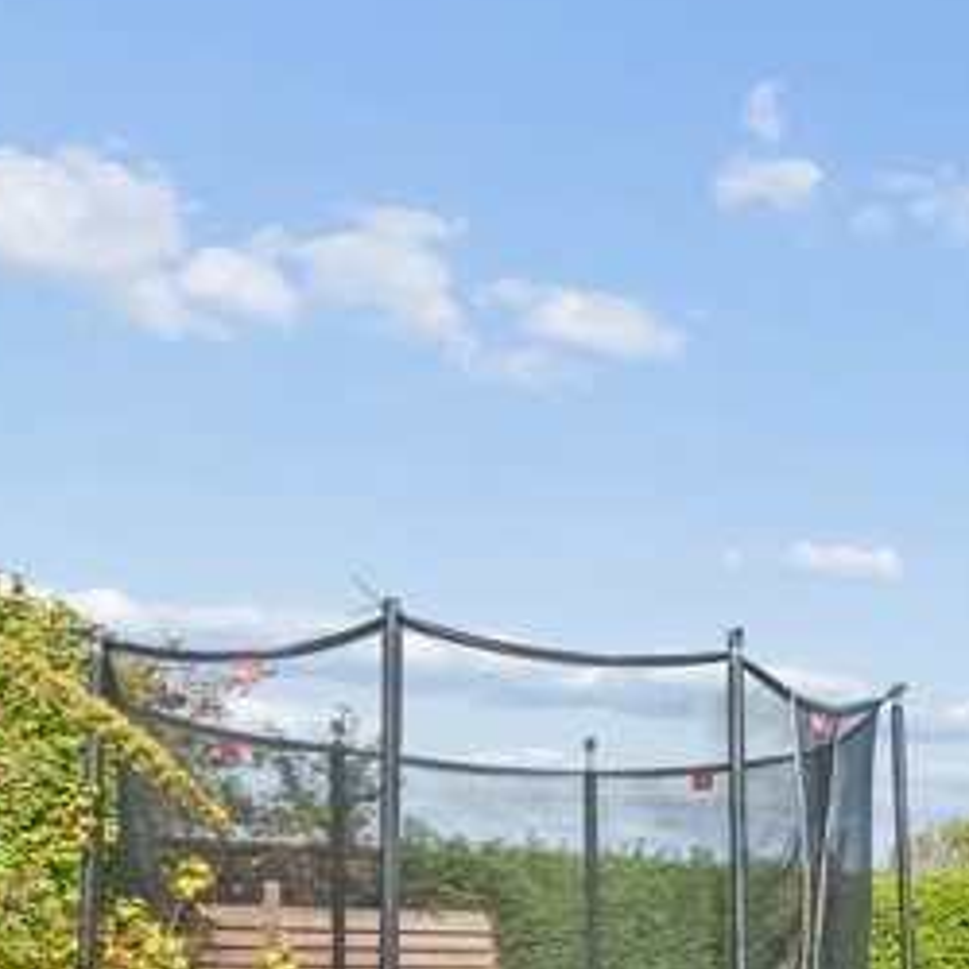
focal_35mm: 57
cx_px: 1182
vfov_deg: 28.2
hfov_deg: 26.5
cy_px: 971
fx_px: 1805
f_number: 10
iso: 400
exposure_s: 1/320
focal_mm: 14
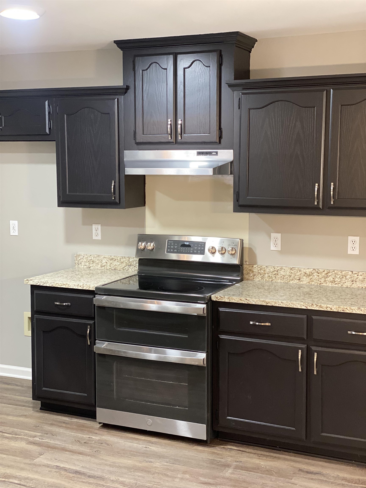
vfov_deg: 36.8
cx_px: 183
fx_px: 733
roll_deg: -0.7
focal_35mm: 52
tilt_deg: -7.6
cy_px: 244
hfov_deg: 28.0
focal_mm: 6
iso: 250
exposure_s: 1/40
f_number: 2
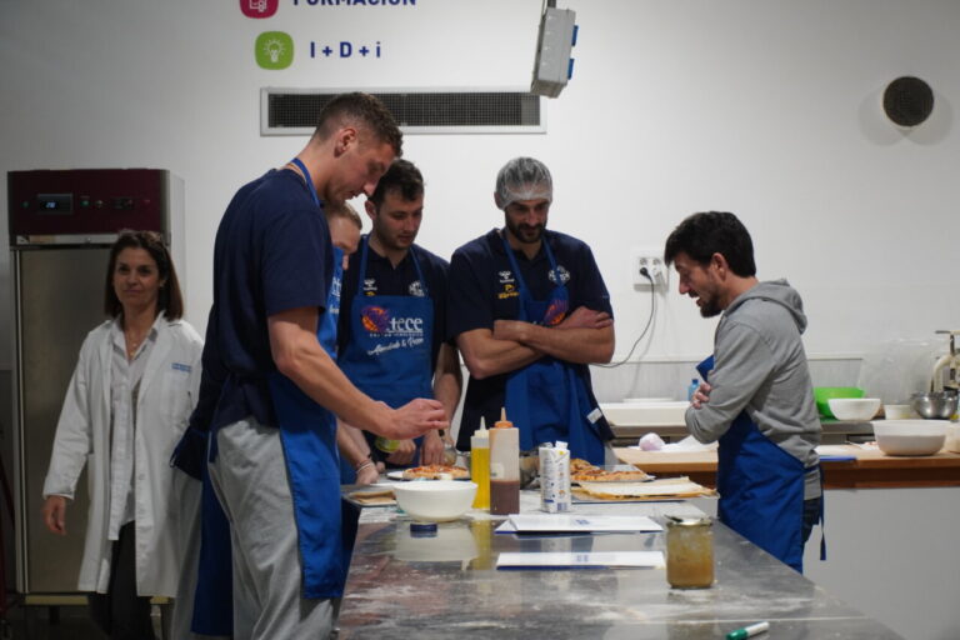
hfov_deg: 27.0
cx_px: 480
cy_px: 320
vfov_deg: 18.2
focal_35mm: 75
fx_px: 2000
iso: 1000
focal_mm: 50
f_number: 5.6
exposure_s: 1/160
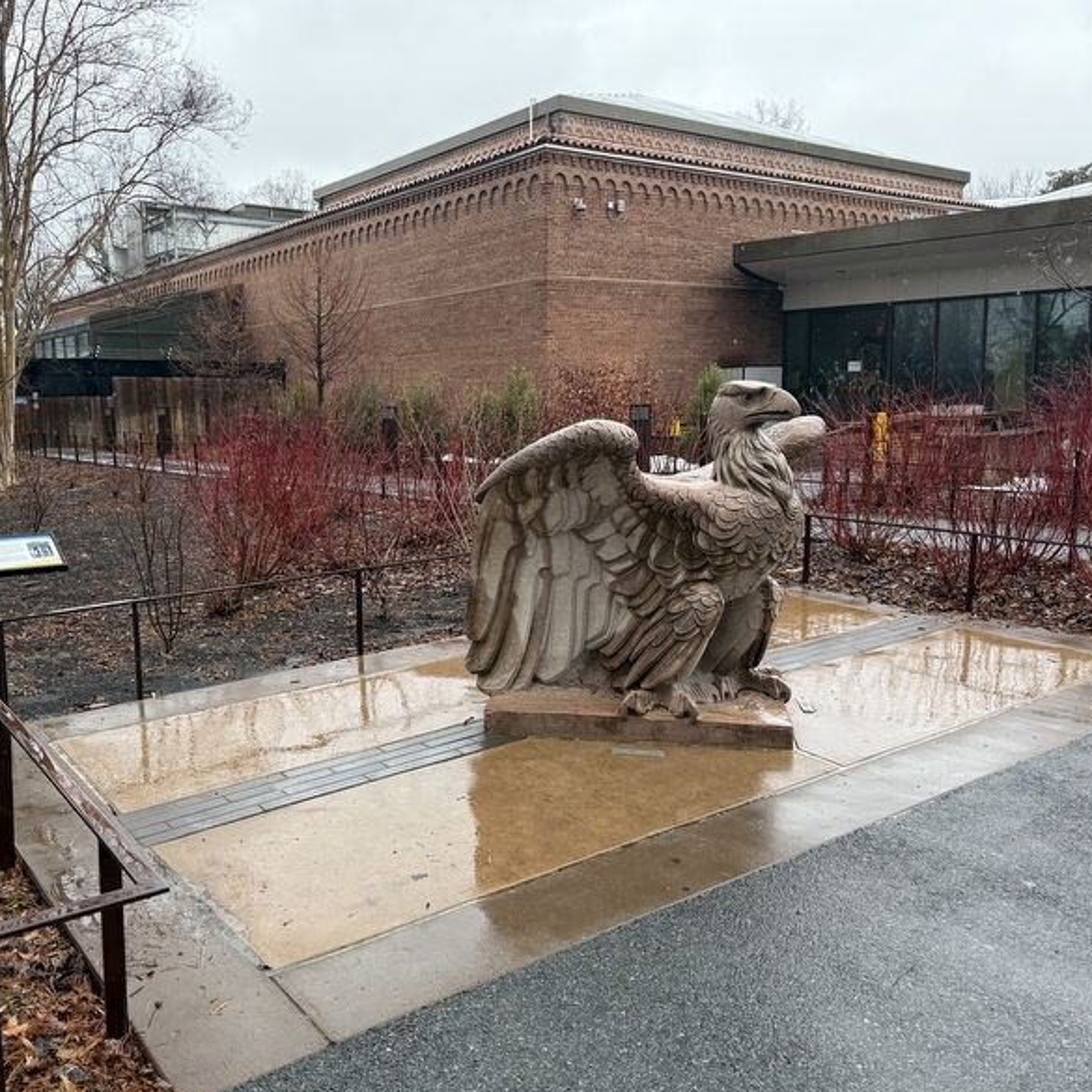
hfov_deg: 55.2
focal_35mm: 29
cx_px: 433
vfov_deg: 55.6
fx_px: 1035
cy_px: 543
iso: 100
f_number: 1.78
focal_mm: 6.76
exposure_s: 1/555
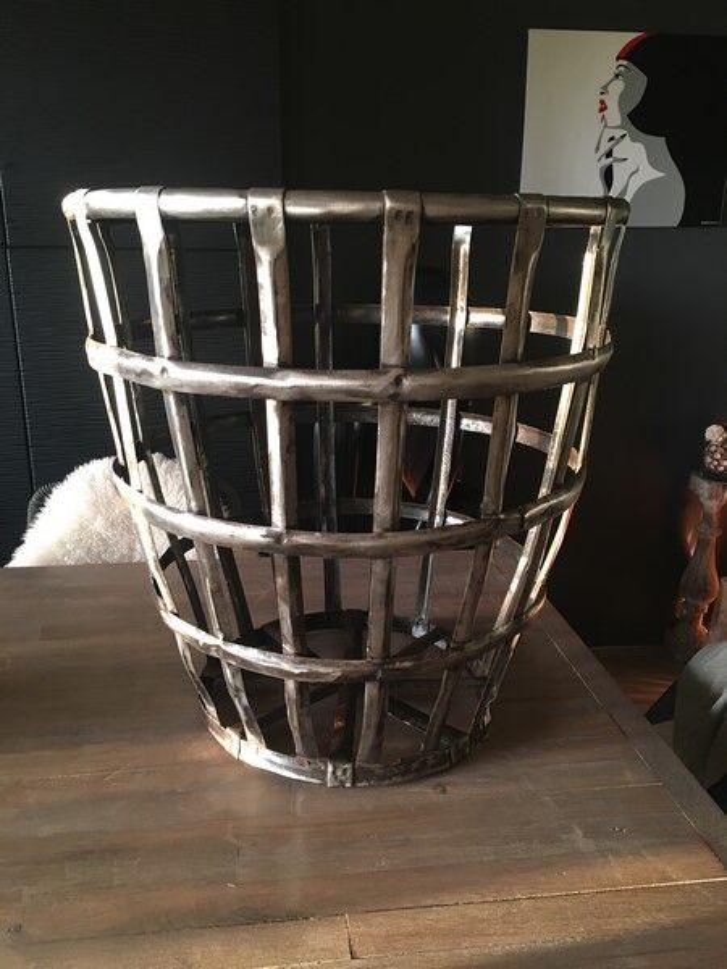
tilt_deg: -16.5
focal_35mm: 29
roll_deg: +0.4
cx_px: 364
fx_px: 812
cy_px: 484
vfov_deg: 61.7
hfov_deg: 48.2
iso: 200
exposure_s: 1/33
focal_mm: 4.15
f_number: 2.2
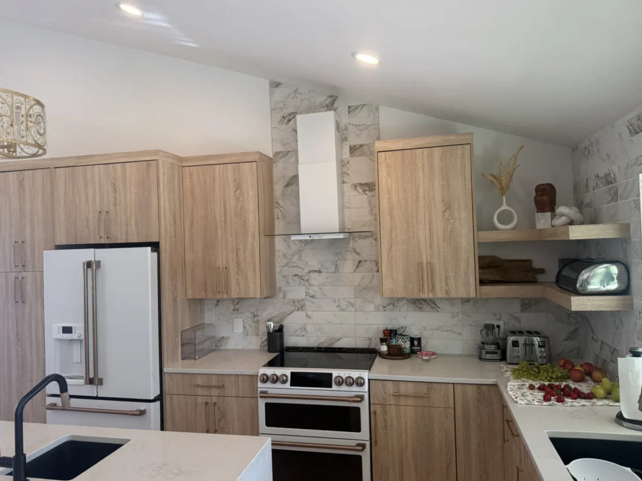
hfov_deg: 69.4
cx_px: 323
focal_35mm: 25
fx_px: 464
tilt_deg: +1.4
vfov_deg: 54.9
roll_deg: +1.5
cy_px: 237
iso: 160
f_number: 1.78
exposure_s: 1/228
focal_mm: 6.76
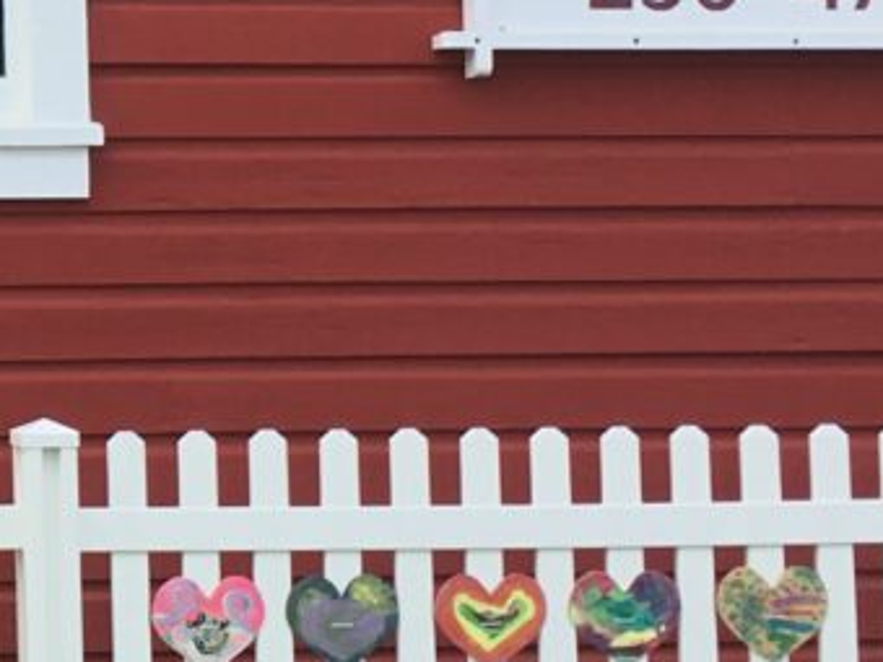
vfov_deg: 11.2
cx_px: -416
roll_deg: +0.4
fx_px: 3342
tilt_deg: +5.6
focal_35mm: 131
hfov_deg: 14.1
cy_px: 18
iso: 25
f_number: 2.2
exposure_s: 1/437
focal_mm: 4.15
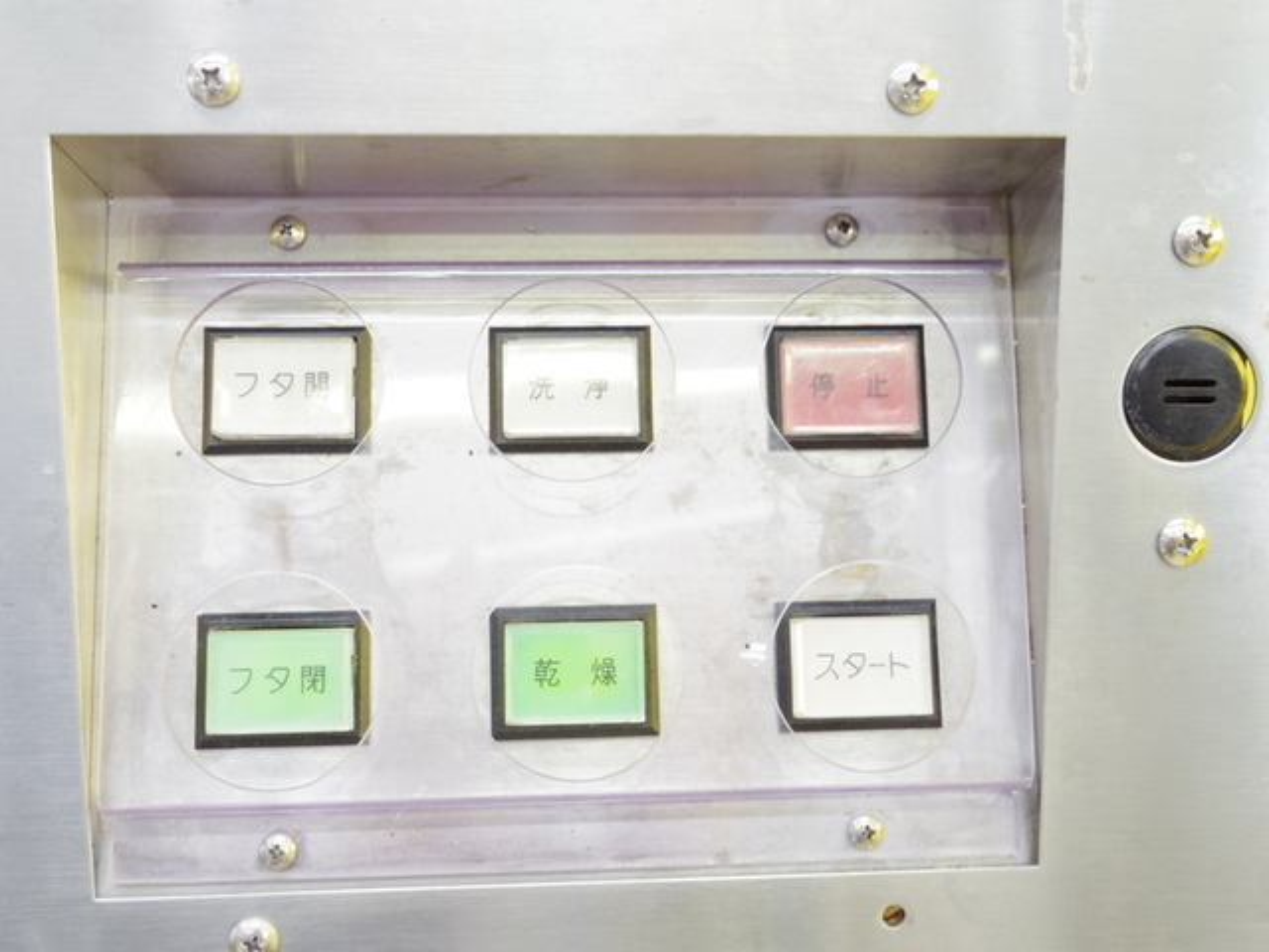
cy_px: 476
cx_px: 634
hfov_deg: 50.1
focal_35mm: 37
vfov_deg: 38.7
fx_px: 1356
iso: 1250
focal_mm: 8
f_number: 3.2
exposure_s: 1/60
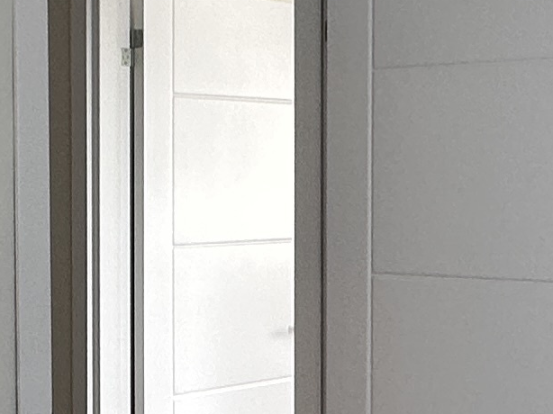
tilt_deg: -3.2
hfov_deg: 21.2
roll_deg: -0.7
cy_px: 282
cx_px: 184
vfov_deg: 16.0
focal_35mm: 92
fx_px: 1469
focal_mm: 2.22
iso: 64
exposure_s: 1/100
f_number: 2.2
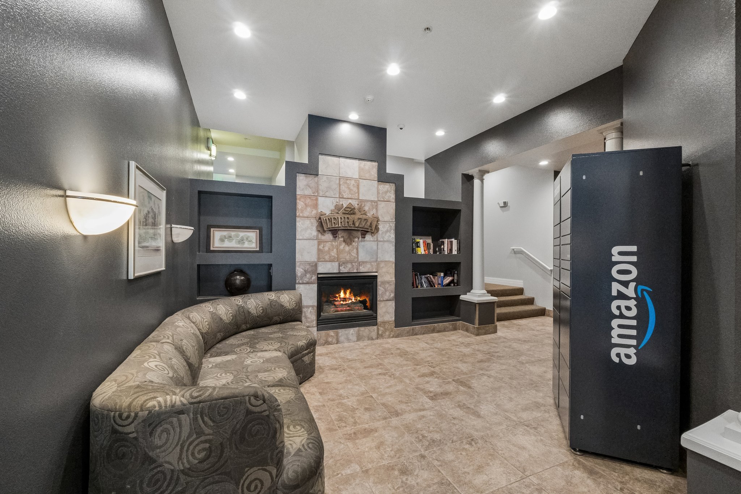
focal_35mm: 15
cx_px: 370
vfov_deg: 77.3
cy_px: 247
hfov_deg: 100.4
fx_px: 309
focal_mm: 10
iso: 6400
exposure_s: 1/25
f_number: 9
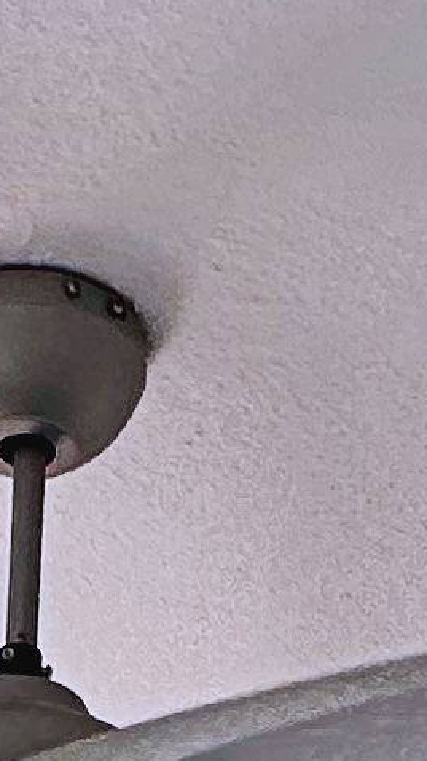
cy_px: 2085
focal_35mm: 129
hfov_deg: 9.4
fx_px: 2599
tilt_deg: -3.1
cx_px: 57
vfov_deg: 11.7
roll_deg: -2.9
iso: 40
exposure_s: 1/297
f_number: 2.2
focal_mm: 2.22
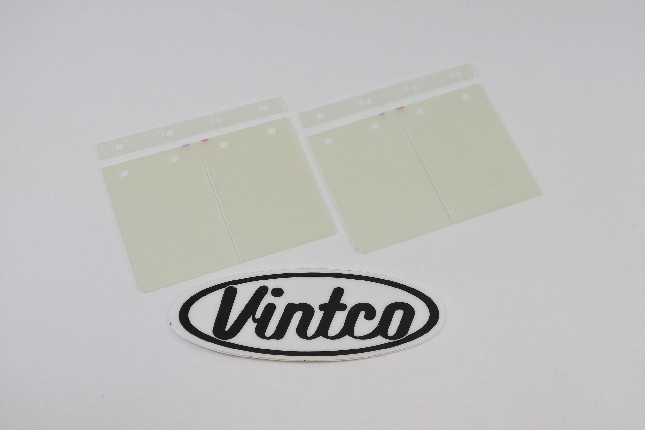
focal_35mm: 46
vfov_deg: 29.3
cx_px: 322
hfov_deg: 42.7
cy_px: 215
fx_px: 824
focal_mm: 17.2
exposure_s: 1/200
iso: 400
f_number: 4.5
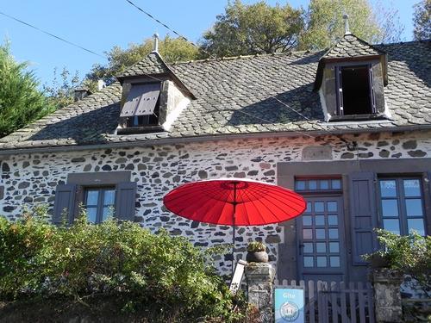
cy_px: 162
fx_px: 510
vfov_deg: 35.1
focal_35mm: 41
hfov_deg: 45.8
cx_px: 216
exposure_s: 1/200
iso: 160
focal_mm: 7.3
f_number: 5
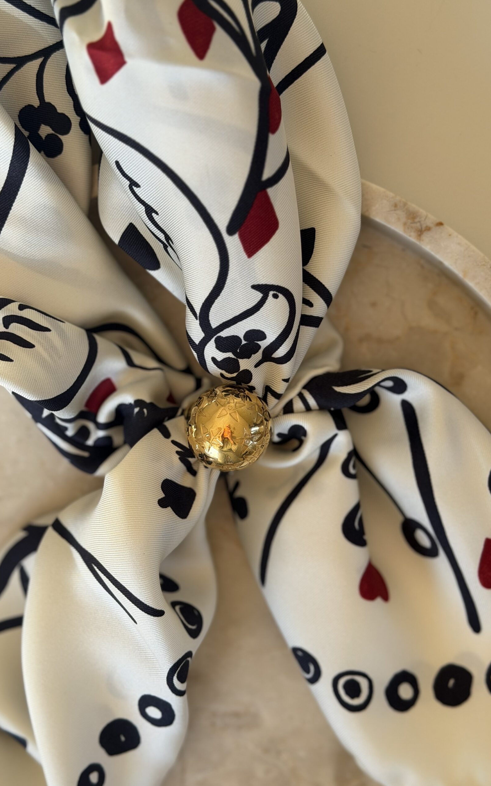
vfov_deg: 39.6
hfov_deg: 25.3
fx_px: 1092
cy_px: 393
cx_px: 229
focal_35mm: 51
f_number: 1.78
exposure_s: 1/251
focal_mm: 6.76
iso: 64
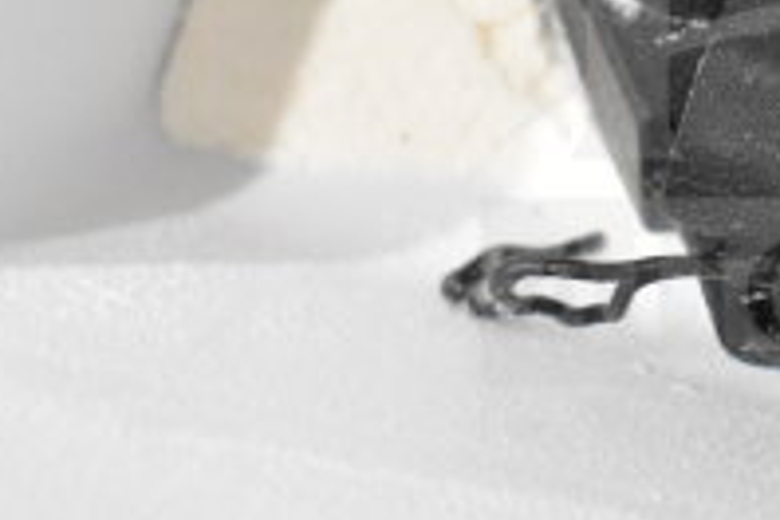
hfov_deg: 11.5
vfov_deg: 7.8
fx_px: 3813
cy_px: 73
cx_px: 922
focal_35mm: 176
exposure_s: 1/60
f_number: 4.8
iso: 5000
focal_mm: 38
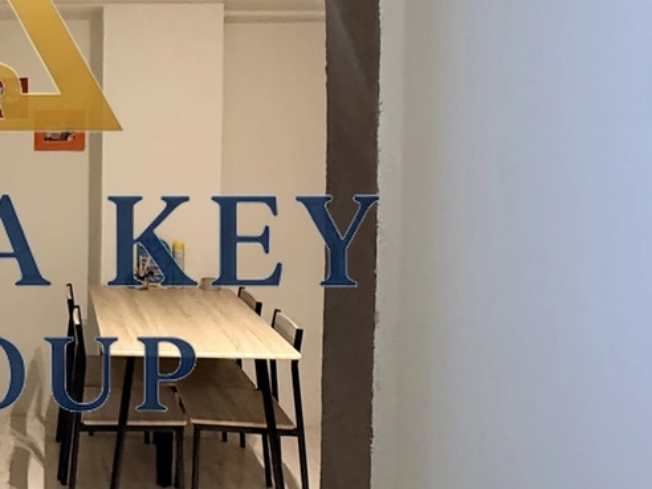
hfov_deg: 39.8
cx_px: -11
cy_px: 152
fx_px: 772
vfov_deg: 34.7
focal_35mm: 41
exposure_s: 1/50
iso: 640
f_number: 2.2
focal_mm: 2.22
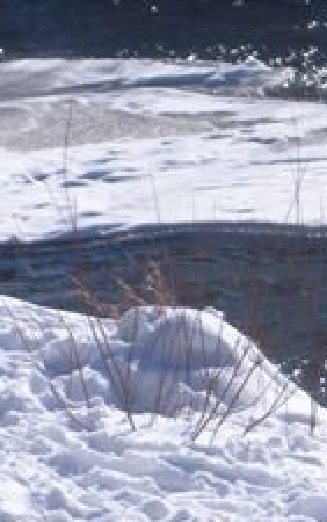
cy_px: 288
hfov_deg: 4.3
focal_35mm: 301
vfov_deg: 7.0
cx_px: 659
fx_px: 4284
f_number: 5
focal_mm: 17.4
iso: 64
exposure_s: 1/557
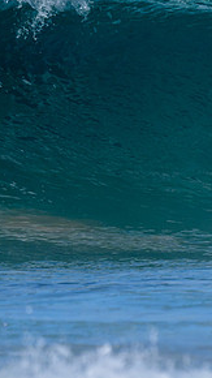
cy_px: 122
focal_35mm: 2309
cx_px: 392
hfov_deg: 0.5
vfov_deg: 0.9
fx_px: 23089
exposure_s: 1/2000
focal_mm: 800
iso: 250
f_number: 6.3
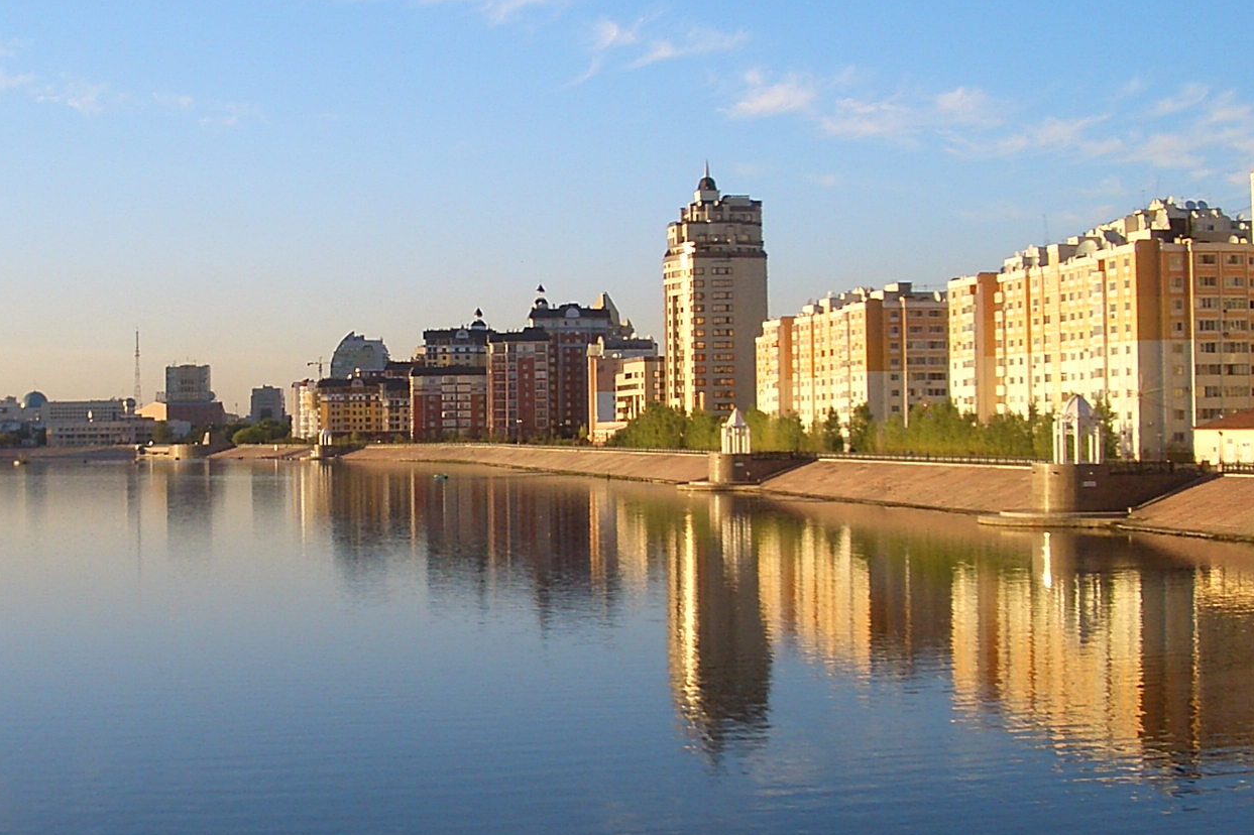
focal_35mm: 60
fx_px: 2089
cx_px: 270
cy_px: 410
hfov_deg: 32.6
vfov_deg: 22.6
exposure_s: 1/200
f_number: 4.3
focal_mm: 5.8
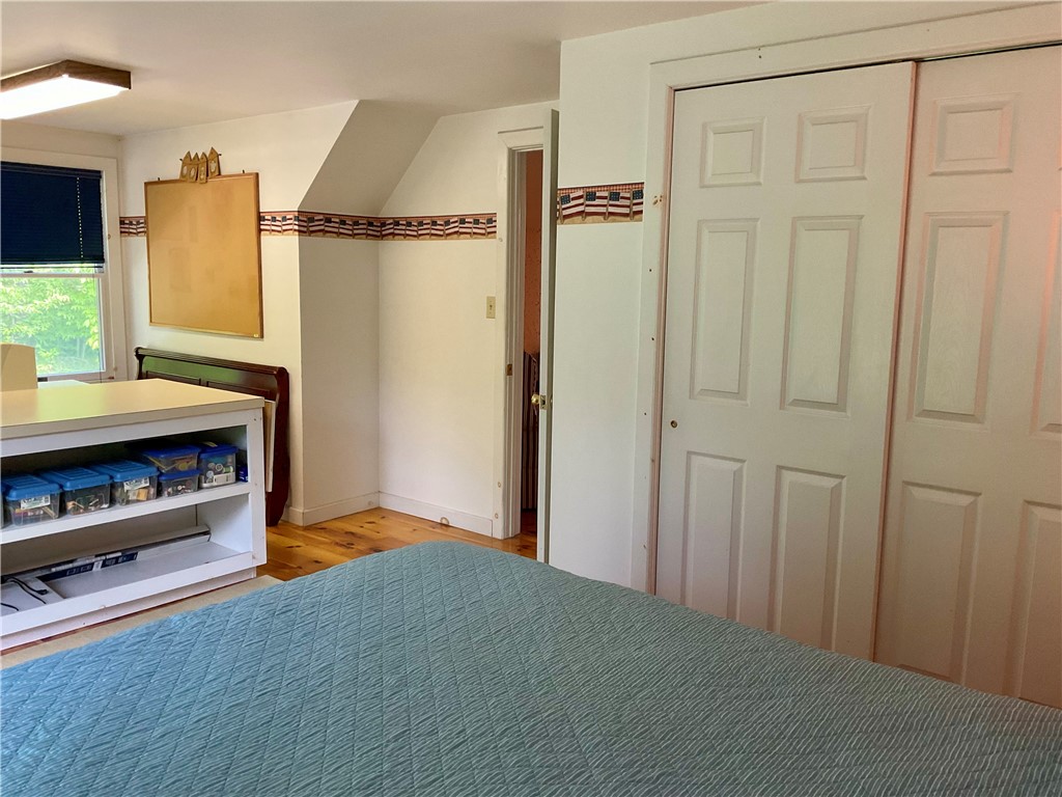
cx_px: 531
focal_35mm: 29
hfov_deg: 61.7
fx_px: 890
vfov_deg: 48.2
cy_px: 398
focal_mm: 3
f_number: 1.8
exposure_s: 1/50
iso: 100
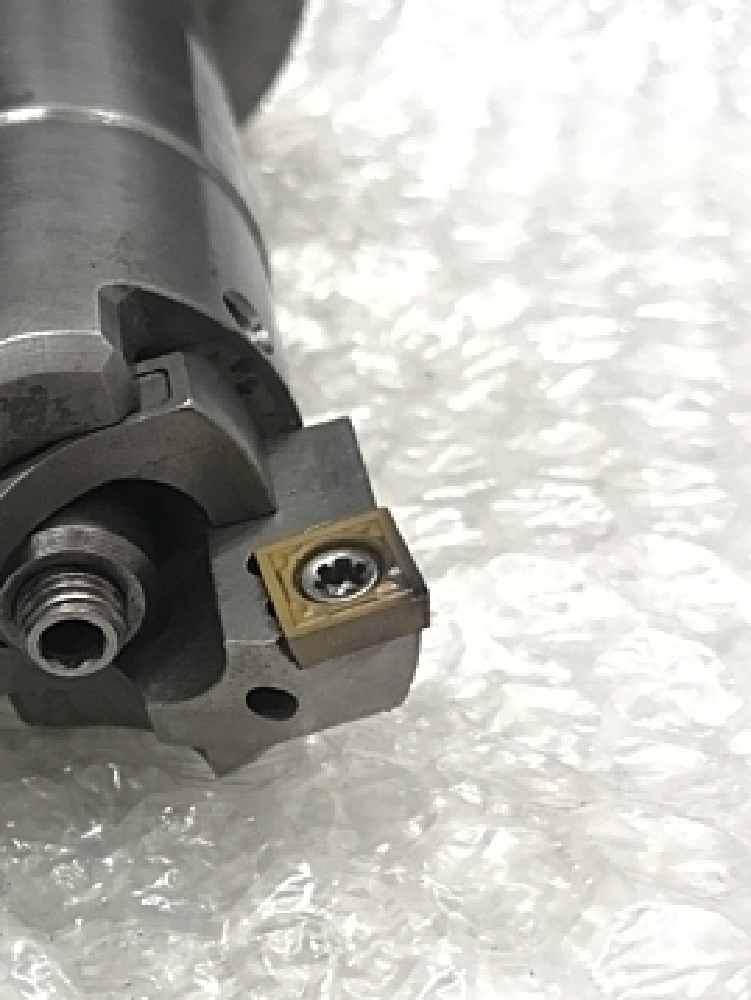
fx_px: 1445
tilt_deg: -35.2
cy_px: 573
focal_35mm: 50
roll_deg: -4.3
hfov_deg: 27.8
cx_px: 39
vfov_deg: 38.1
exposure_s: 1/15
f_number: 1.8
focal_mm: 3.99
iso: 50
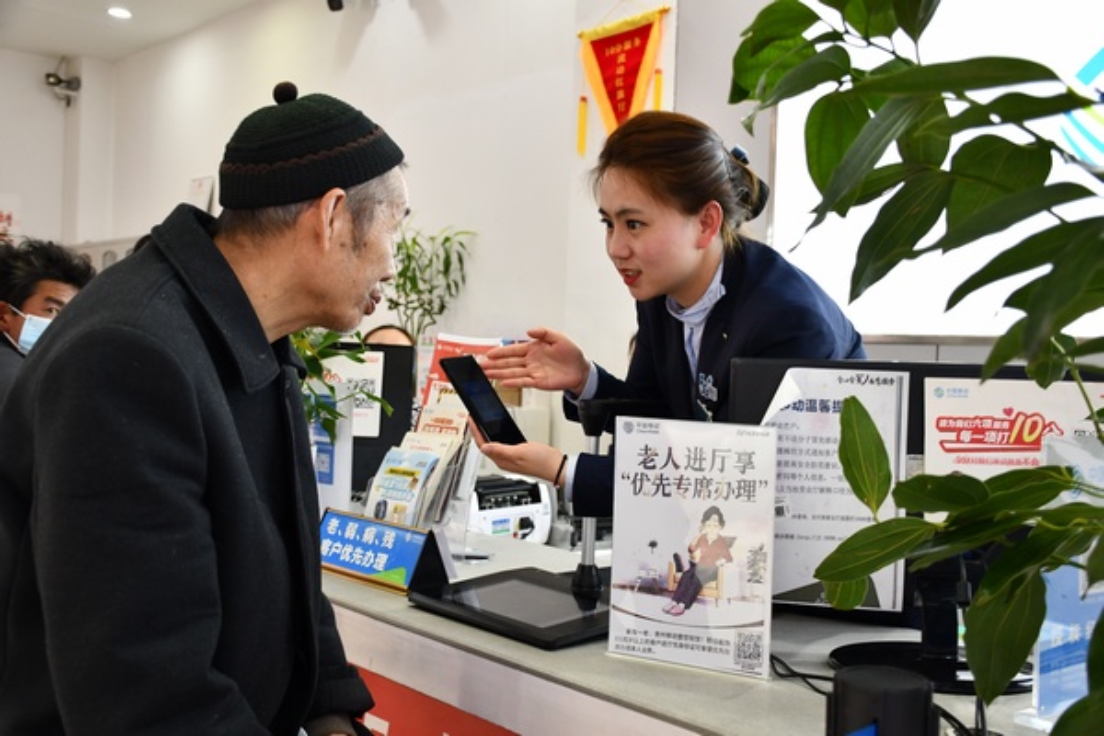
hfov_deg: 49.6
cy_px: 368
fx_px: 1196
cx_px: 552
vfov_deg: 34.2
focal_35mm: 39
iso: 1000
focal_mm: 26
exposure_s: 1/60
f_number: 4
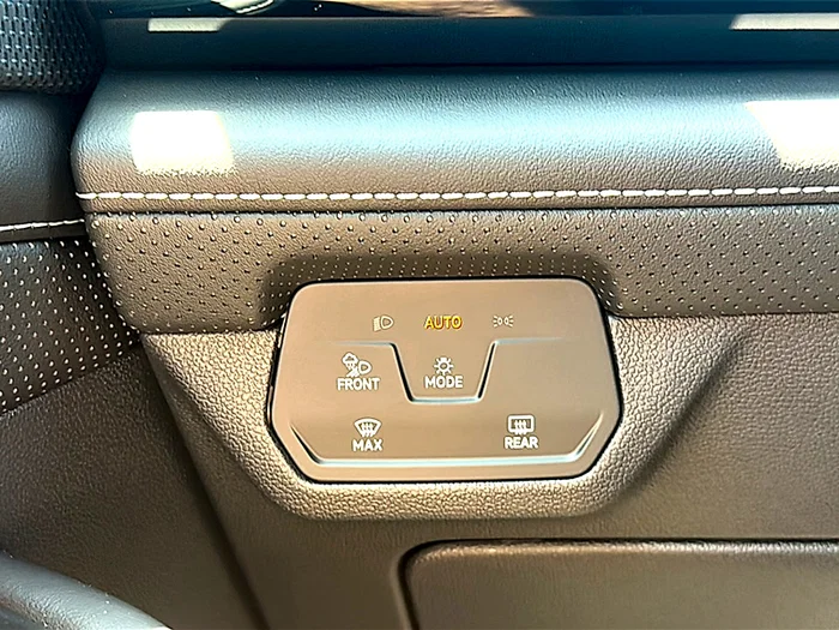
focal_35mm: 39
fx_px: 945
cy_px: 315
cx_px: 420
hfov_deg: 47.9
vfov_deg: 36.8
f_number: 1.78
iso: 100
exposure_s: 1/62
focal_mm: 6.86
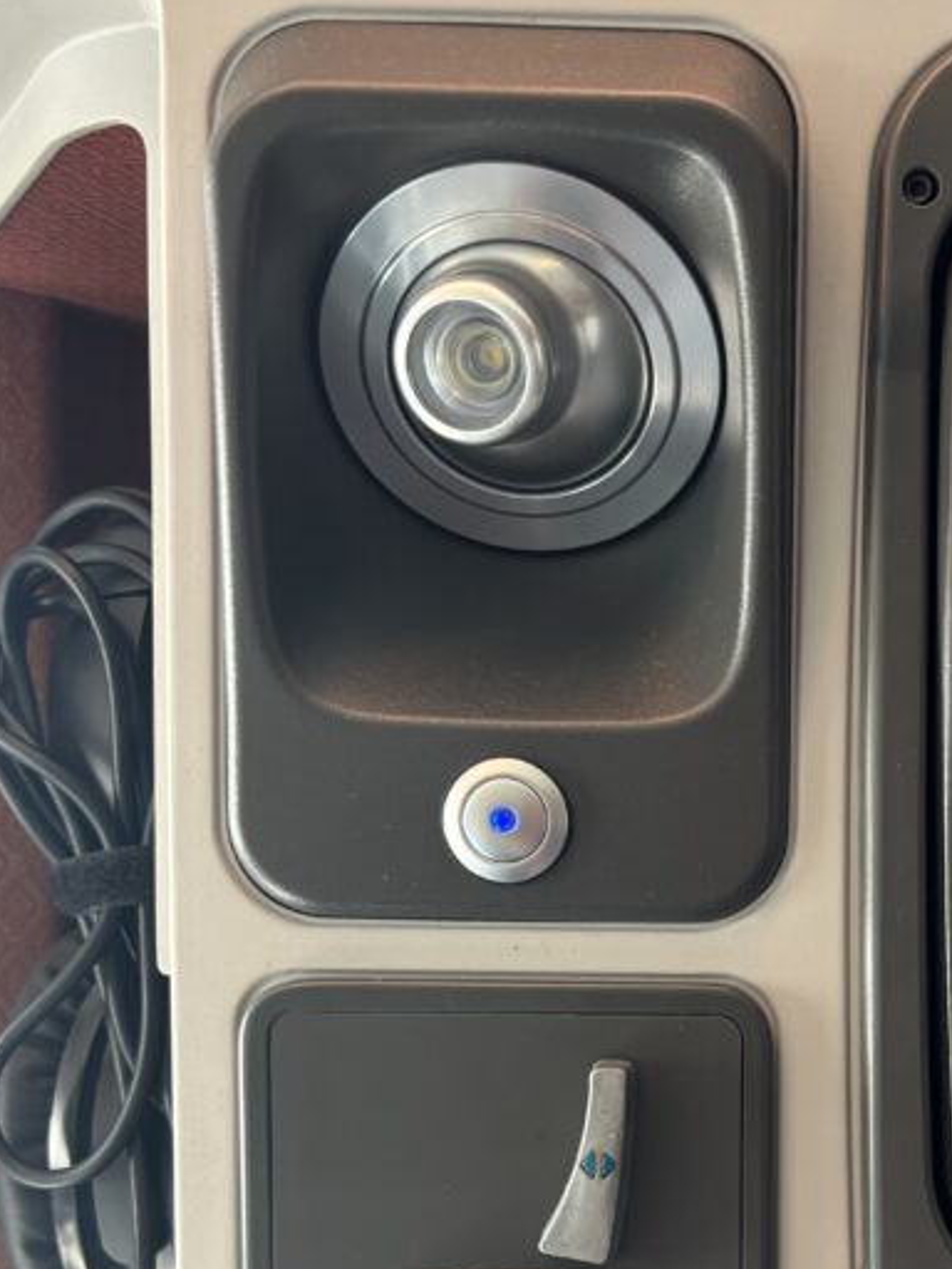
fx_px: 1907
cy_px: 1100
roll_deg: -1.5
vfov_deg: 35.0
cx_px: 858
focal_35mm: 52
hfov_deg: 27.0
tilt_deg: -3.1
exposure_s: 1/56
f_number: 1.6
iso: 200
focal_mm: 5.96
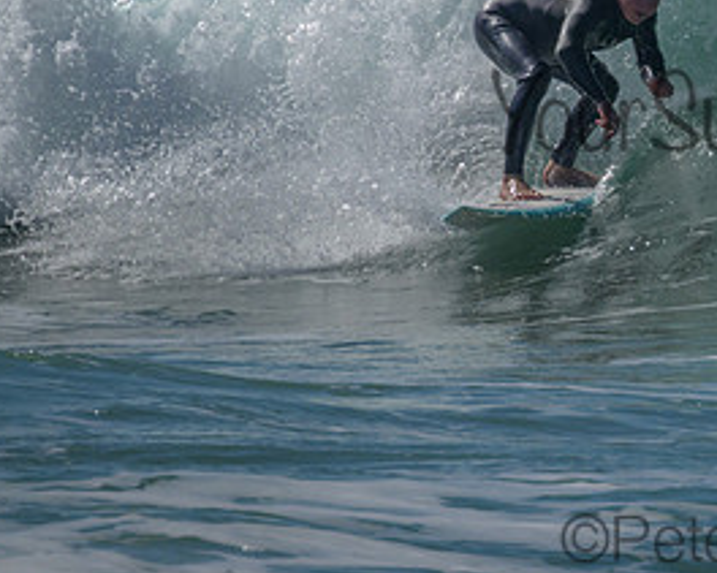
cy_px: 88
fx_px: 34958
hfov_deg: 1.2
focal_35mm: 1648
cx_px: 771
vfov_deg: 0.9
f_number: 11
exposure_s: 1/2000
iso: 1250
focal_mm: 800
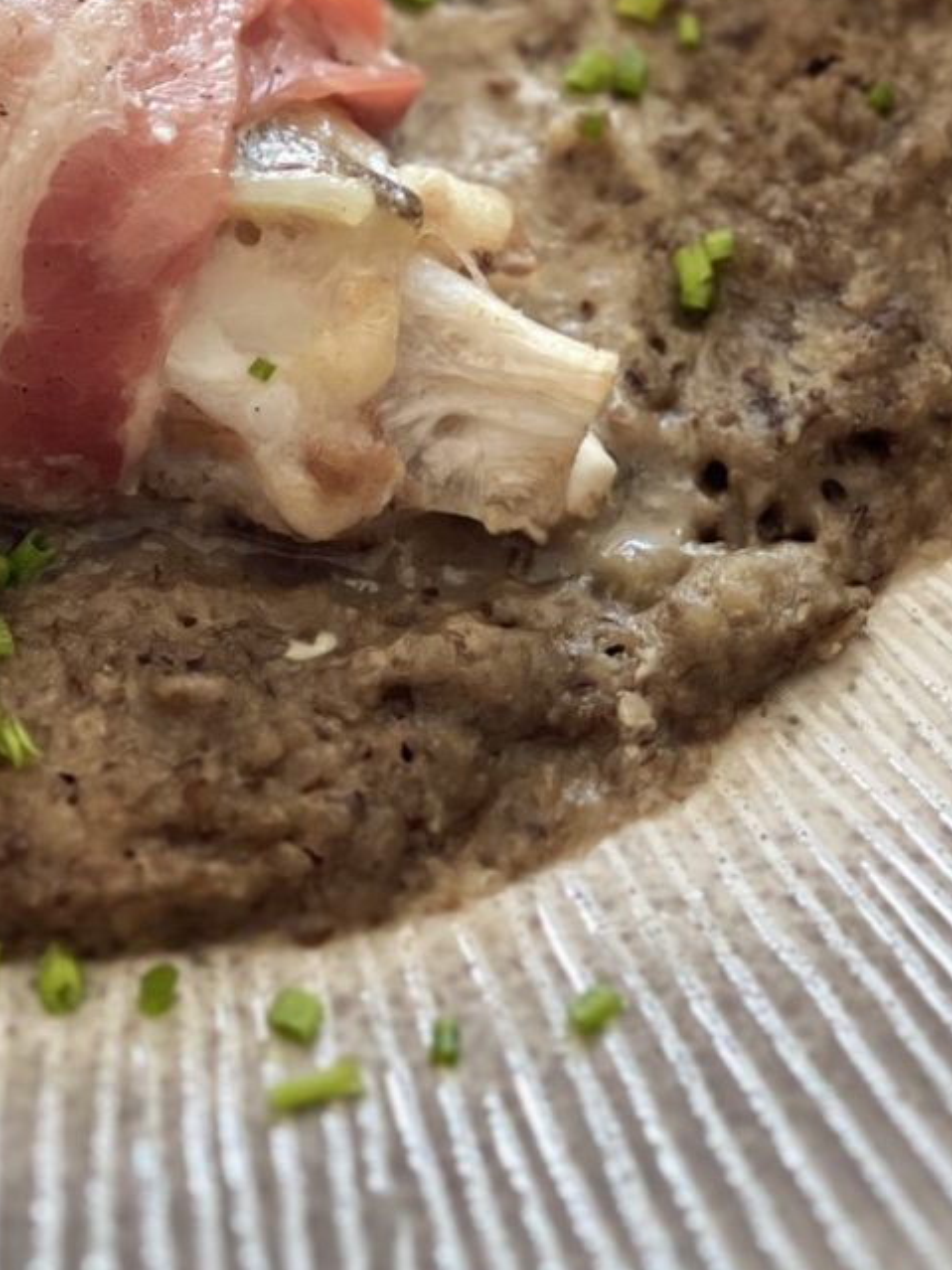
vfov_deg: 15.3
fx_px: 4659
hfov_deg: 11.6
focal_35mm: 127
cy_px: 10
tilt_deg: -52.8
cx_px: 93
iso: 250
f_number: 2
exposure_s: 1/84
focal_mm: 6
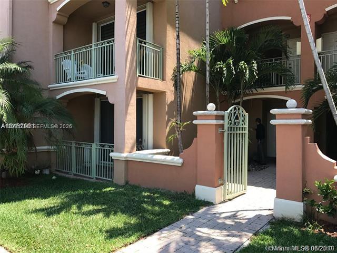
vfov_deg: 49.7
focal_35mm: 28
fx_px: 273
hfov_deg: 63.4
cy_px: 126
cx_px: 168
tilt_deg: +0.8
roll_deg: -0.5
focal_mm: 3.99
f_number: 1.8
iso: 20
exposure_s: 1/598
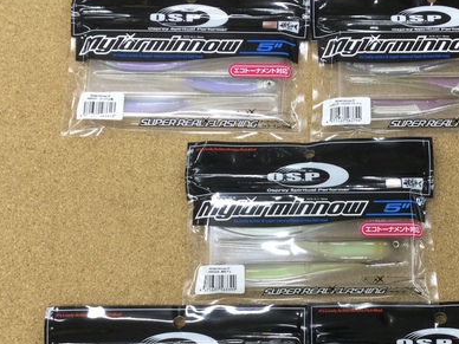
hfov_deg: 39.1
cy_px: 234
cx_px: 310
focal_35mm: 48
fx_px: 636
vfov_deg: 30.0
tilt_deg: -79.2
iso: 32
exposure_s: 1/30
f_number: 2.4
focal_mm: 3.3
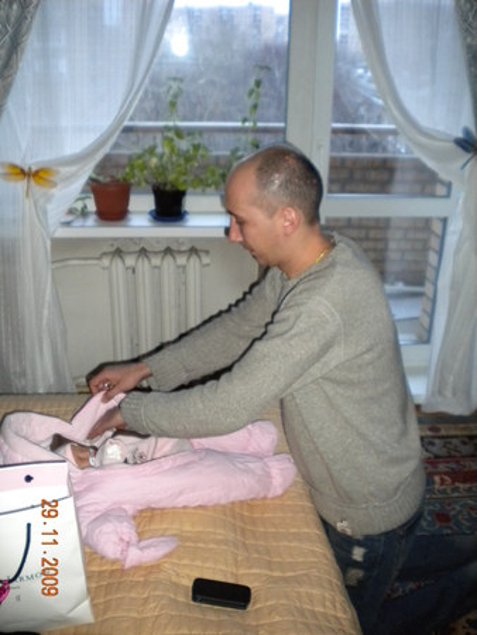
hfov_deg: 40.7
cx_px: 238
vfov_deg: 52.6
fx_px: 642
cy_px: 318
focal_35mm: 35
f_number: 3.1
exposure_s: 1/30
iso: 400
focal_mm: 6.3
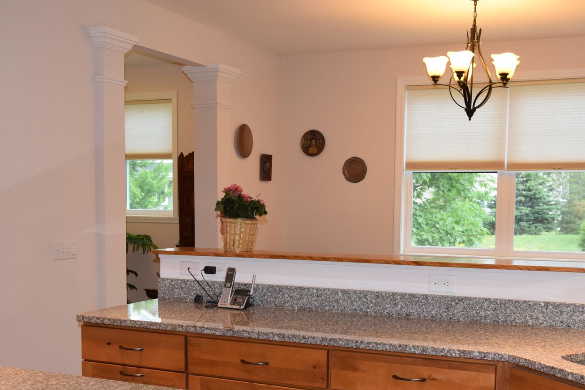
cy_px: 291
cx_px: 309
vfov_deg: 28.3
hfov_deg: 41.9
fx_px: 764
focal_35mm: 47
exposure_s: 1/100
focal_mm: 20
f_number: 5
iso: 800
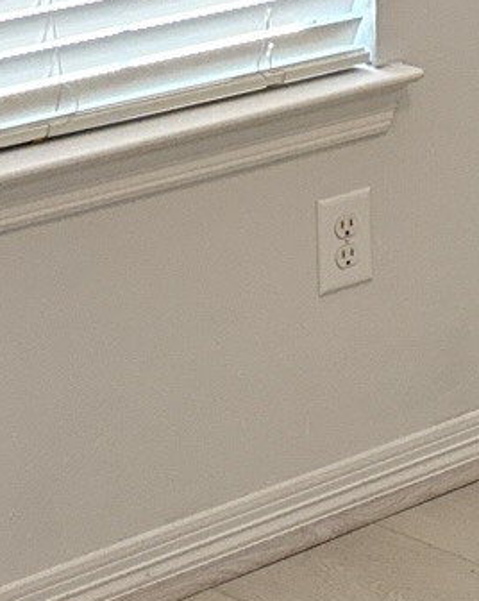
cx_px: 1226
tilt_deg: -1.8
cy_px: -494
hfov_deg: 9.4
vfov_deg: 12.3
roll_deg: +0.9
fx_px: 2539
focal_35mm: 143
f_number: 1.78
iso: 400
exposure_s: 1/120
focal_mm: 6.76
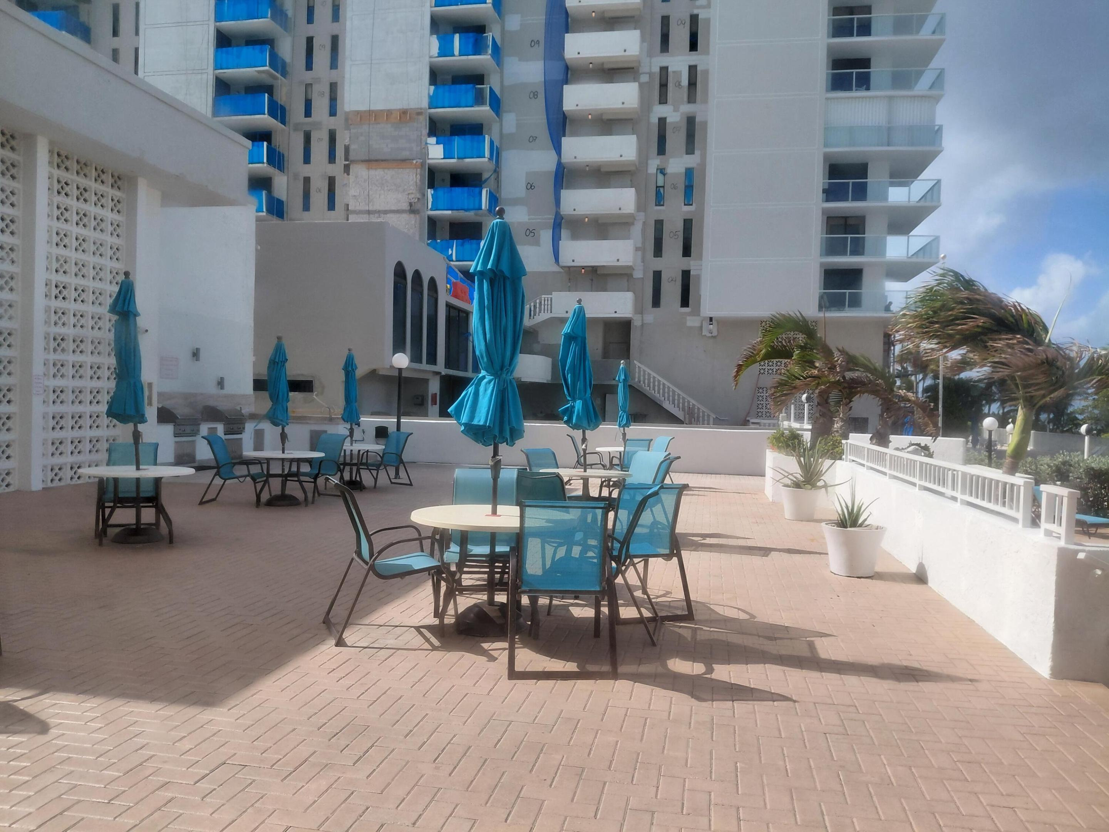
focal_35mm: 25
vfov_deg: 54.9
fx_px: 801
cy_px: 416
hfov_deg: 69.4
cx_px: 554
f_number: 1.8
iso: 50
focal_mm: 4.69
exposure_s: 1/1057
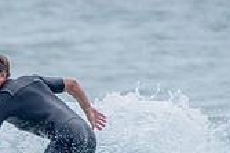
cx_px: -95
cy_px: 204
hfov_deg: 1.0
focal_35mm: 2133
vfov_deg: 0.6
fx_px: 13614
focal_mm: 500
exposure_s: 1/2000
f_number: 5.6
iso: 220
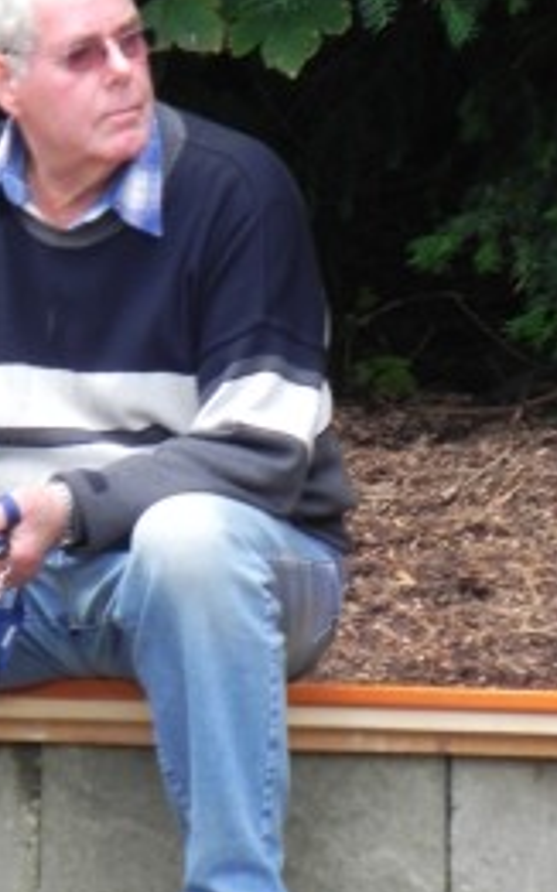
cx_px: 82
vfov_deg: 2.2
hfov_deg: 1.4
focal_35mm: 939
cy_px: 287
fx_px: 22819
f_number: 5
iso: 191
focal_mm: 85.6
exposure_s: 1/60
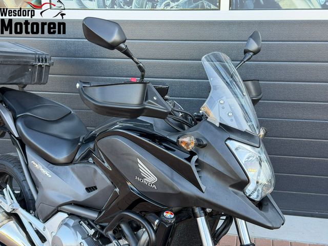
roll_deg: +1.4
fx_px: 455
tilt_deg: -15.9
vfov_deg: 30.3
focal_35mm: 48
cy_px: 123
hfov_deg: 39.7
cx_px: 164
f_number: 1.78
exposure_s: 1/175
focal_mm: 6.76
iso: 64
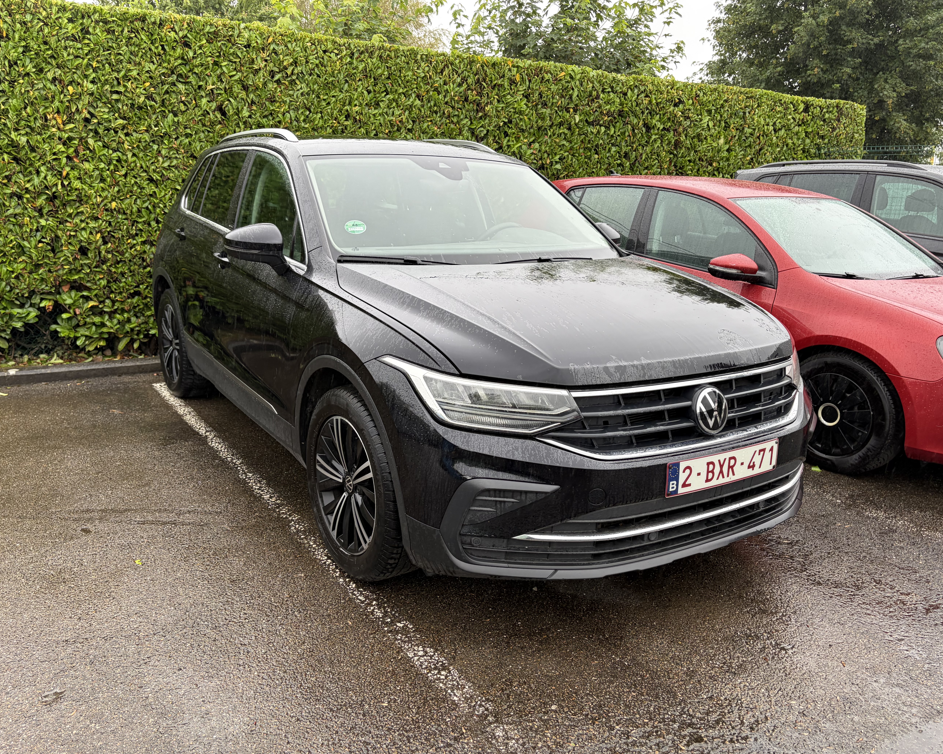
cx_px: 475
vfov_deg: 51.5
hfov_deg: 62.2
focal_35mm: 28
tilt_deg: -8.8
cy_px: 380
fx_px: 781
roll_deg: -2.2
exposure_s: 1/156
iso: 40
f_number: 1.6
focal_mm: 5.96
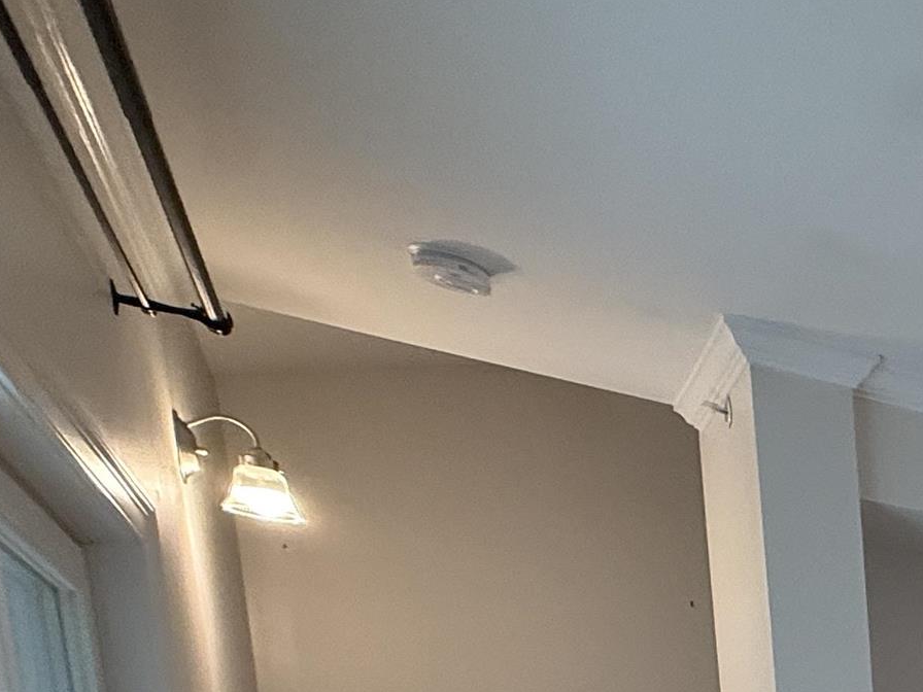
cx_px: 1559
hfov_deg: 24.2
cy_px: 1081
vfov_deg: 23.3
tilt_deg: -8.3
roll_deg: -0.7
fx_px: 1280
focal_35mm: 48
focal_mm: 2.22
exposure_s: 1/60
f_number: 2.2
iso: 160
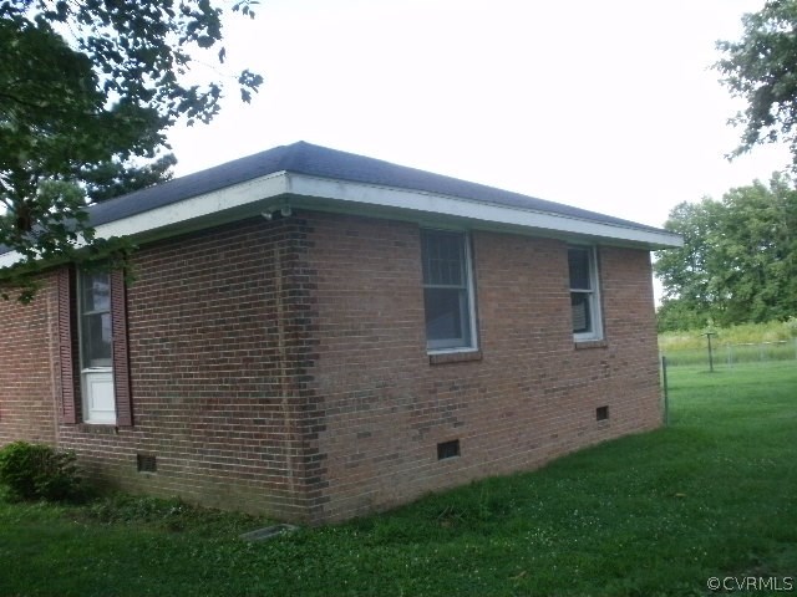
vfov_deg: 39.7
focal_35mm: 36
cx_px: 398
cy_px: 298
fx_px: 829
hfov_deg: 51.4
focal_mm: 6.3
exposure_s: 1/250
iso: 125
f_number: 3.5
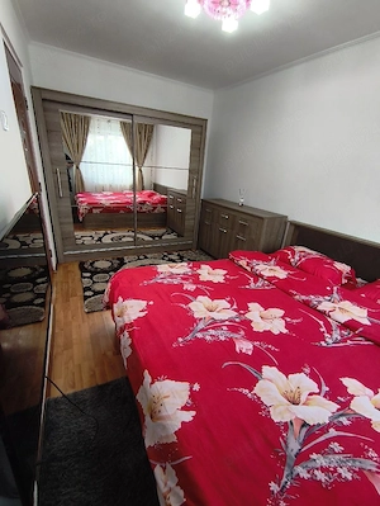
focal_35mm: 15
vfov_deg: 98.1
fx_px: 219
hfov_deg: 81.8
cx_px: 190
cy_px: 253
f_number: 2.2
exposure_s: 1/50.3
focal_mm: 1.65
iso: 64
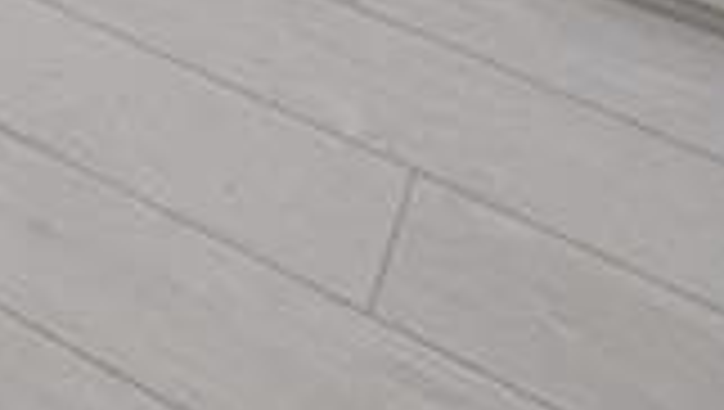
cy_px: -1275
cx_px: -306
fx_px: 1595
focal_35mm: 83
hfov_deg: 22.0
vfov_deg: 7.9
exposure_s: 1/120
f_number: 1.95
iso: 77
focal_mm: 2.23
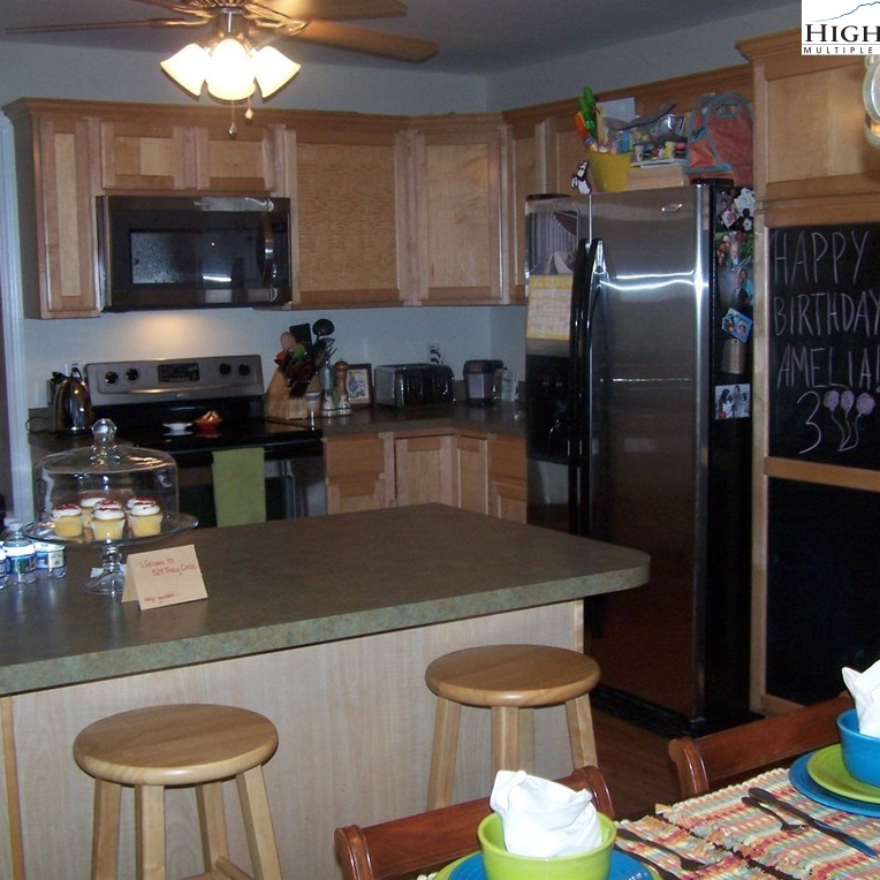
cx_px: 447
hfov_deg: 37.6
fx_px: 1294
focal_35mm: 45
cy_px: 439
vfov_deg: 37.6
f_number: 2.8
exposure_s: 1/60
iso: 140
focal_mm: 6.3
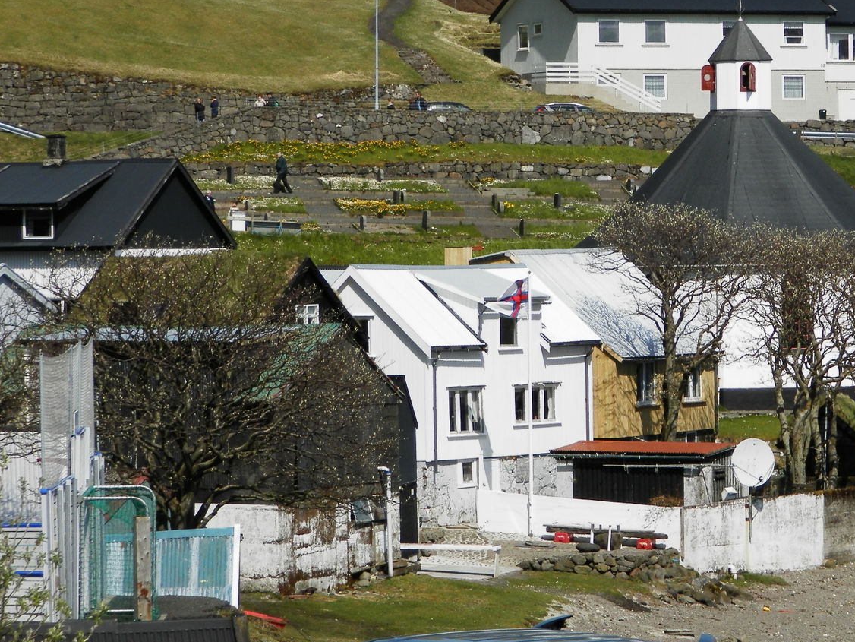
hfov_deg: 8.8
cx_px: 667
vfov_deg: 6.6
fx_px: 5559
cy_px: 155
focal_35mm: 225
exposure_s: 1/125
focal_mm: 23.6
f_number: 13.4
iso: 80
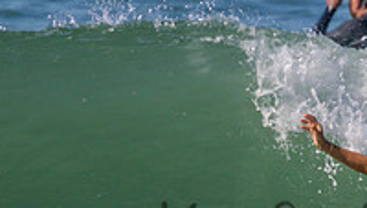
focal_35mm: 2760
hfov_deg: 0.8
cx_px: 418
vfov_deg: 0.4
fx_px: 26887
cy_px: 209
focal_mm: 800
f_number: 11
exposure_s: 1/2000
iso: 500
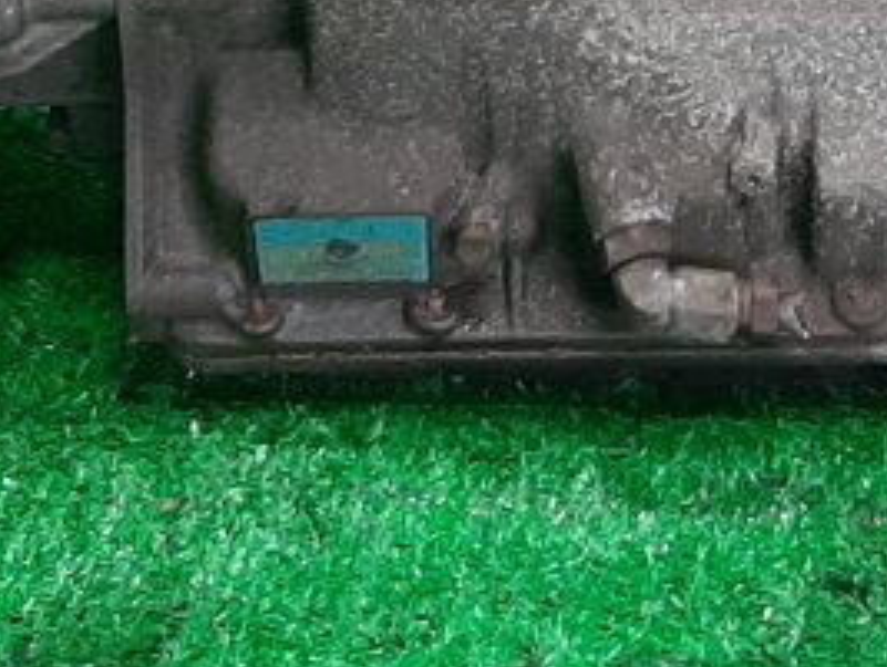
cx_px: 608
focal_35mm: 140
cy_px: -292
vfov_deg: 10.3
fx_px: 3592
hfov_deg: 14.0
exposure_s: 1/50
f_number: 1.7
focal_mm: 3.93
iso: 105
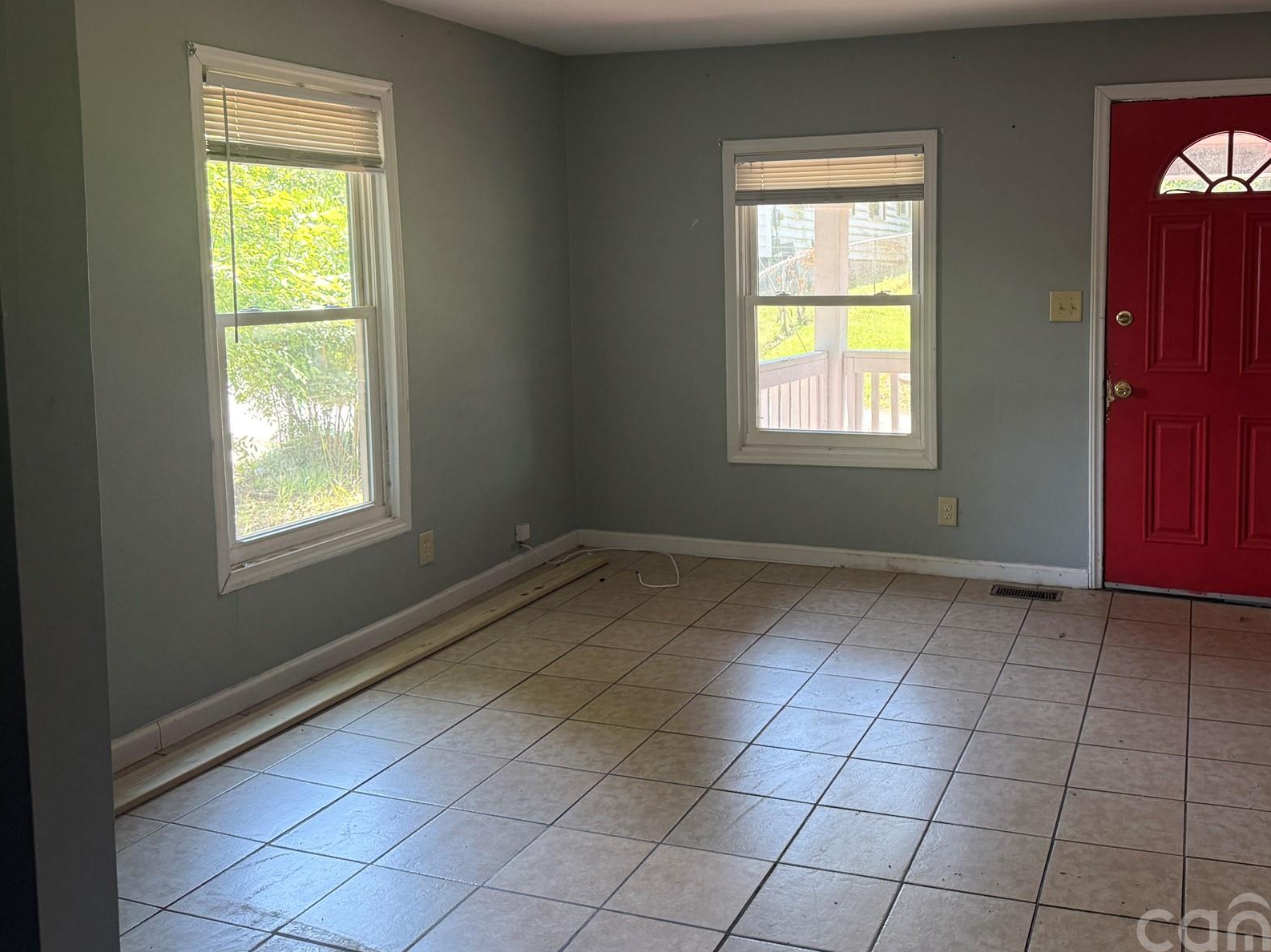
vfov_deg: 45.2
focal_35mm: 31
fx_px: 1138
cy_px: 376
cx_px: 798
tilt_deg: -4.7
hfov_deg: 57.6
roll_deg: +1.0
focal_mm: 6.76
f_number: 1.78
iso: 200
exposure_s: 1/78
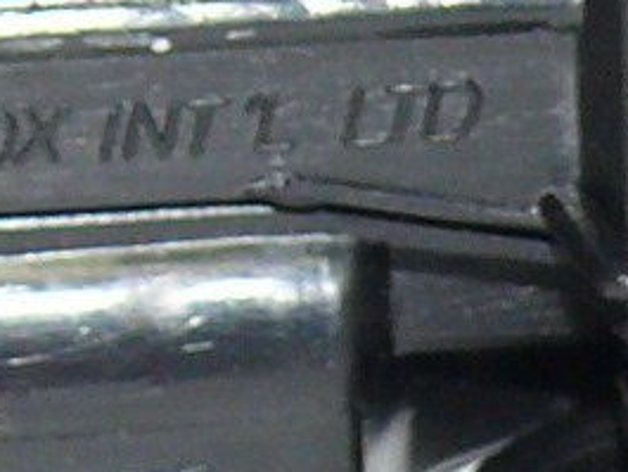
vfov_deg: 2.6
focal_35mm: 573
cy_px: -225
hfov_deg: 3.5
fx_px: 10400
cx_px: -126
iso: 100
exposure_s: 1/30
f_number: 4
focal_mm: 12.9
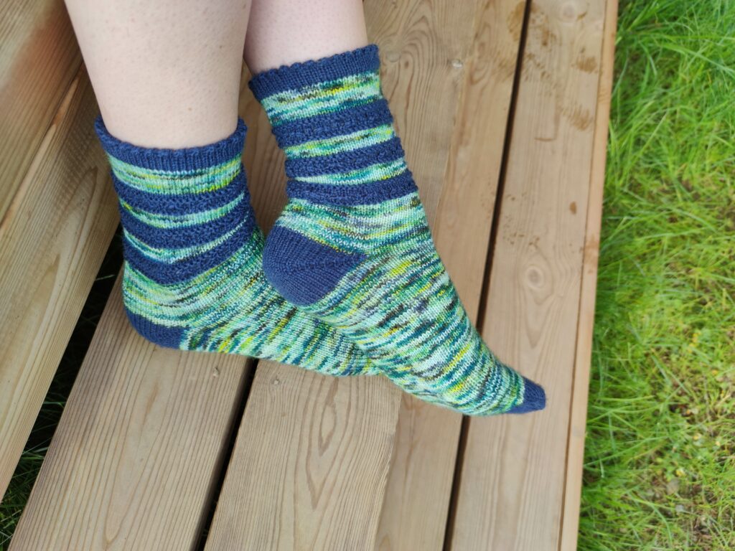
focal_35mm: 24
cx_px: 368
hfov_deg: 71.6
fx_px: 510
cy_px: 276
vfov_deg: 56.8
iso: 100
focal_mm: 6.72
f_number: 1.69
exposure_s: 1/478
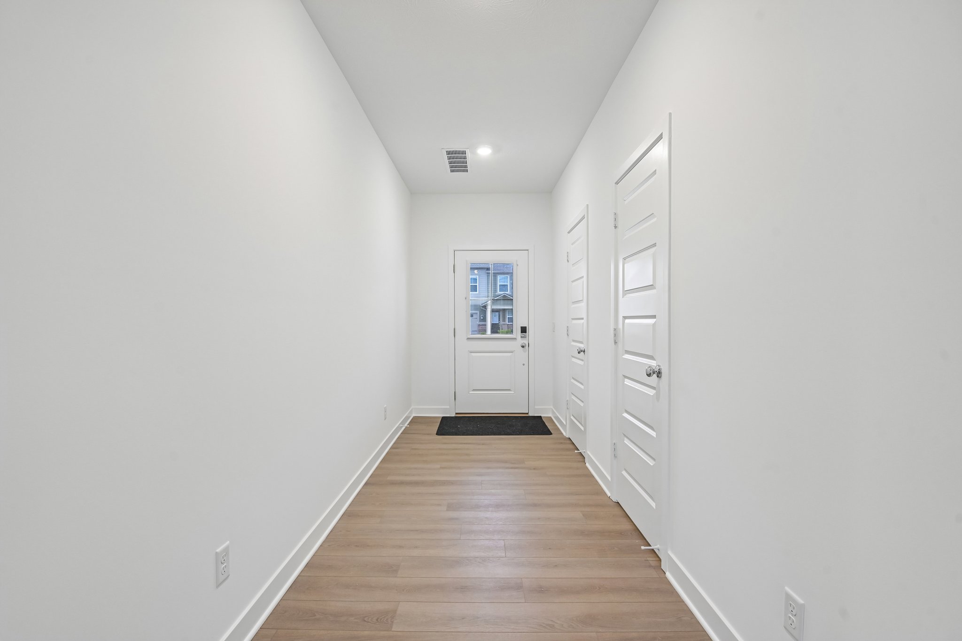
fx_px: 427
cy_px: 320
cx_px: 481
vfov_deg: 73.7
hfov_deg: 96.7
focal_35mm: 16
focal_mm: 16
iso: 320
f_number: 8
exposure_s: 1/15
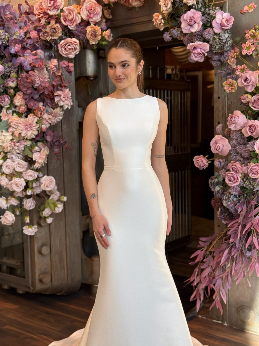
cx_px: 130
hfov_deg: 30.3
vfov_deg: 39.7
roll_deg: +0.9
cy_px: 173
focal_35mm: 48
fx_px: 479
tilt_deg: -5.7
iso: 64
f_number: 1.78
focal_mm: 6.76
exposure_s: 1/311
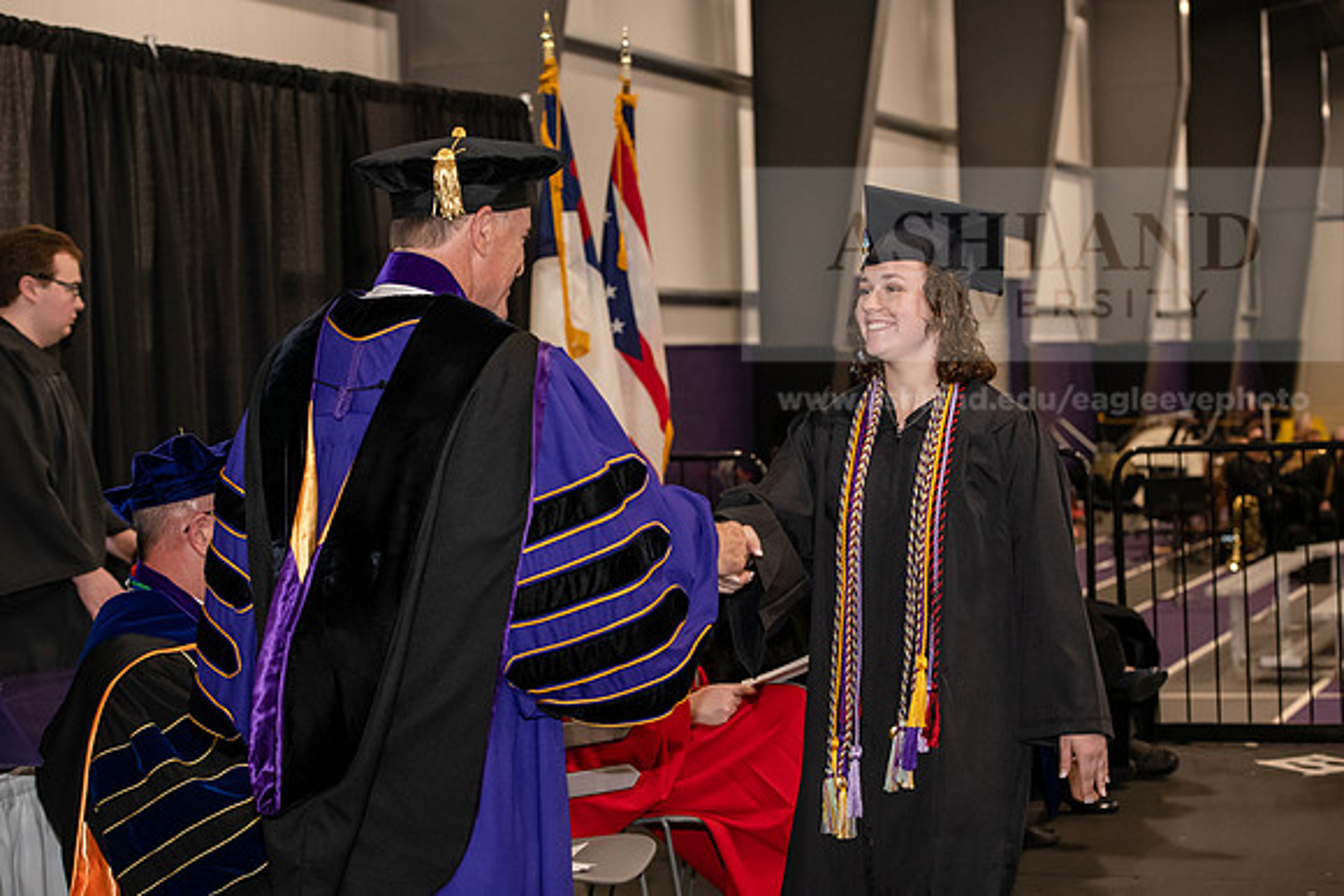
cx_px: 672
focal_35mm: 70
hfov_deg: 28.8
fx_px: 2614
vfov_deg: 19.5
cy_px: 448
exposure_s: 1/200
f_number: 5
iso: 2500
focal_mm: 70
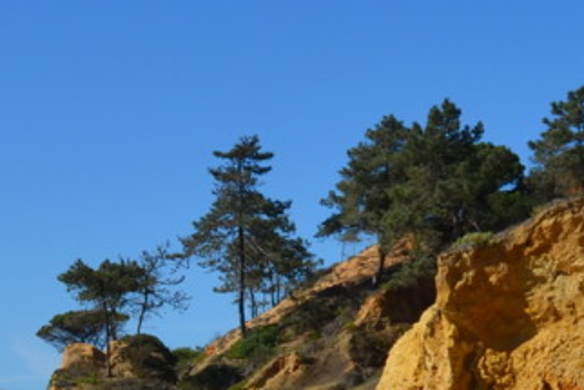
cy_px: 497
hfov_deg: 13.7
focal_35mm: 143
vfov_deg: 9.4
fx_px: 2321
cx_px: -209
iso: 100
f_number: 9
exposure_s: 1/320
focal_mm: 24
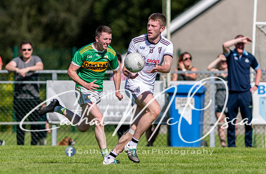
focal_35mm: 753
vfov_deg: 1.8
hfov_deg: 2.8
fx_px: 5536
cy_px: 96
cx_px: 148
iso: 100
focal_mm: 300
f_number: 2.8
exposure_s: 1/2000
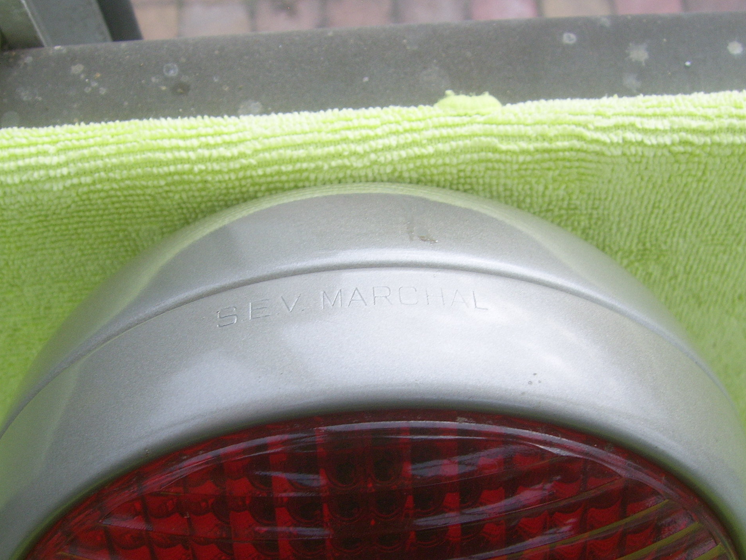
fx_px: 1121
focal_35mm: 52
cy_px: 354
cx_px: 357
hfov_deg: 36.8
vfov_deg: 27.9
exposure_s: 1/100
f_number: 4.5
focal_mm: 7.8
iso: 50
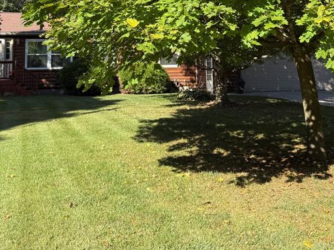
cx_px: 142
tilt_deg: +6.5
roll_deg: +0.5
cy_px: 12
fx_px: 463
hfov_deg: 39.6
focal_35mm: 48
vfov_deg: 28.7
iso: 80
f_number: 1.78
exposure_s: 1/1437
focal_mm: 6.76
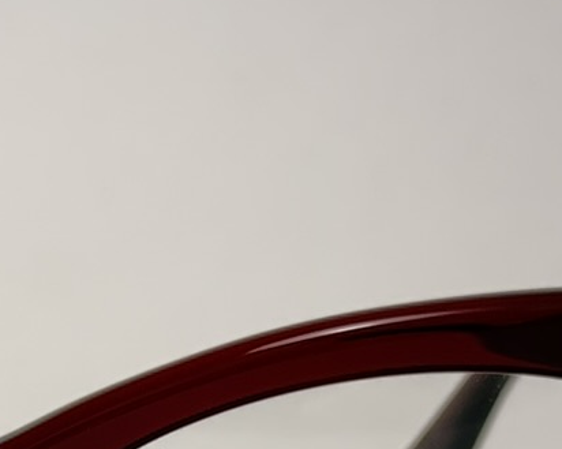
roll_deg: -0.2
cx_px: -60
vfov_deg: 6.6
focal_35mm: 233
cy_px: 504
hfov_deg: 8.2
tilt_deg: -6.9
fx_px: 3873
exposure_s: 1/100
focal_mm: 6.76
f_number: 1.78
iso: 50
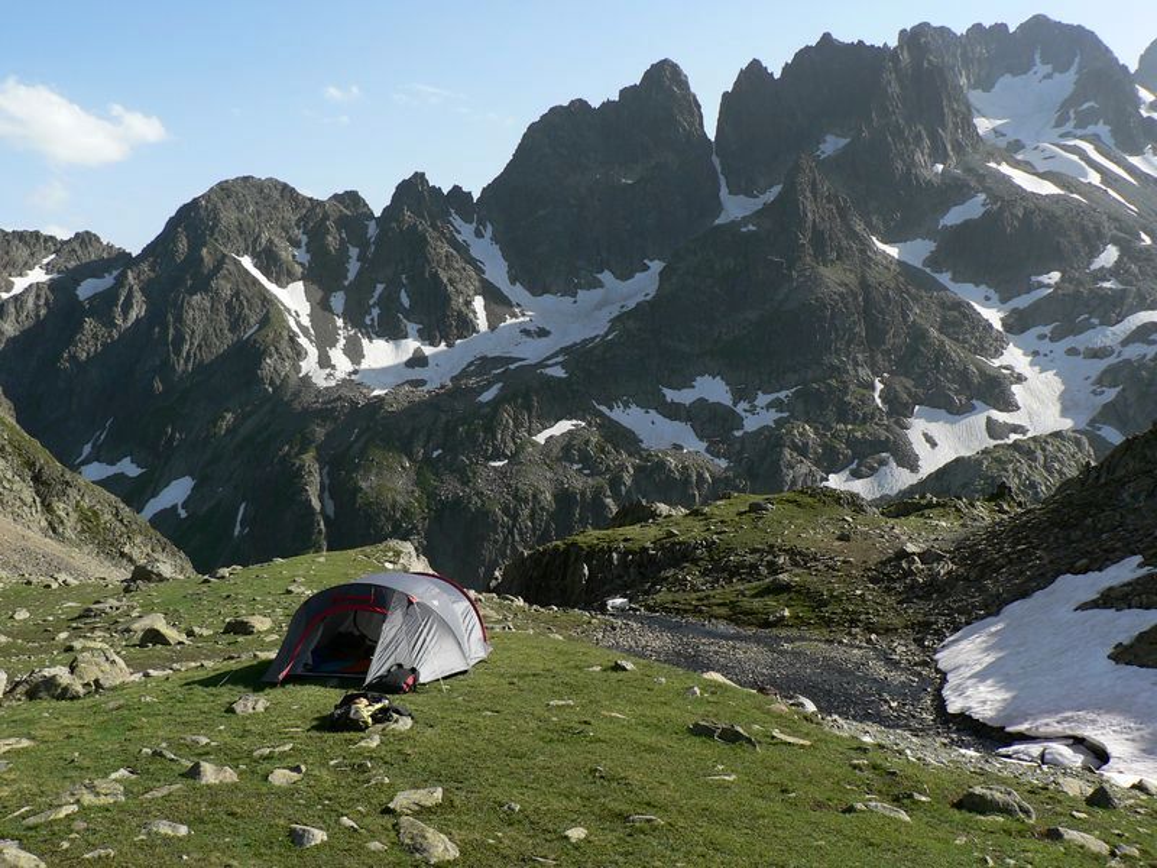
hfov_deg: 51.4
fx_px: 1203
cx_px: 578
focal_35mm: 36
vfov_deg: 39.7
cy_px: 434
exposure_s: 1/400
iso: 80
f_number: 4
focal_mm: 6
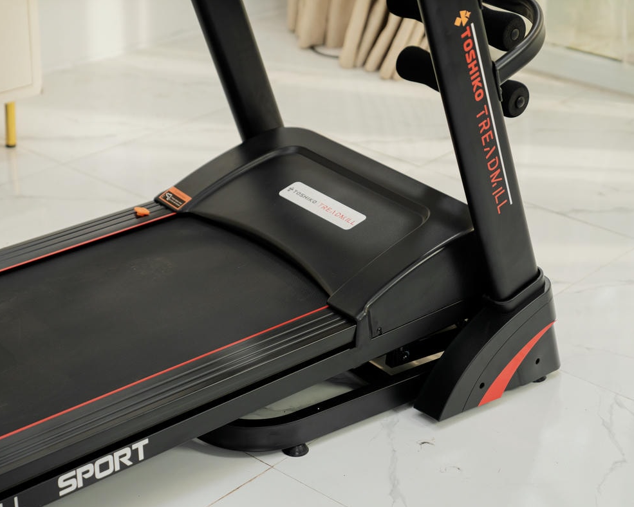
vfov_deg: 19.2
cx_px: 306
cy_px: 257
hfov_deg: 23.8
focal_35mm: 80
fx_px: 1501
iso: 400
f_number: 3.2
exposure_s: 1/320
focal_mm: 70
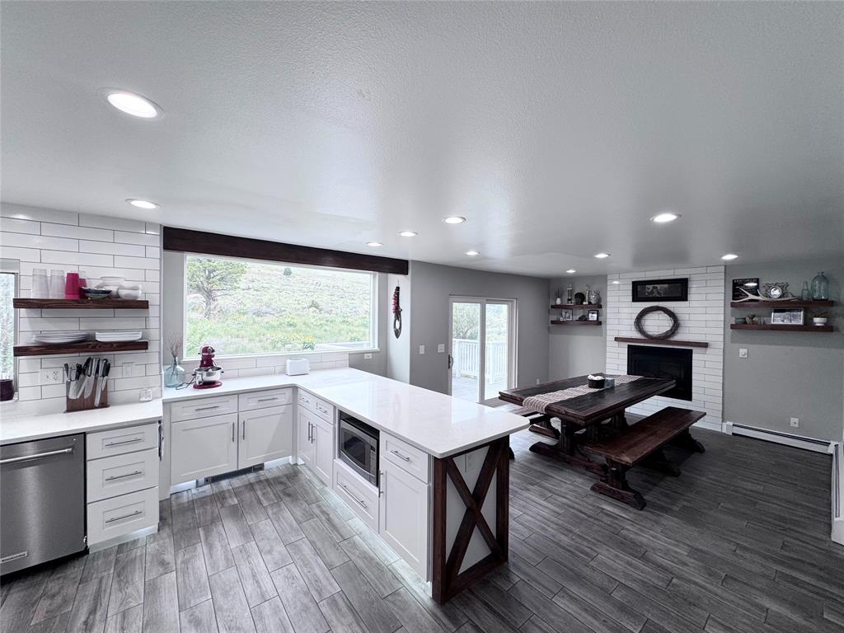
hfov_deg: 102.1
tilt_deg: -0.9
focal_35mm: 14
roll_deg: -1.1
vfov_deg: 85.7
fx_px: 341
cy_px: 316
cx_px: 422
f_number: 2.2
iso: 64
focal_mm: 2.22
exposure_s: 1/120
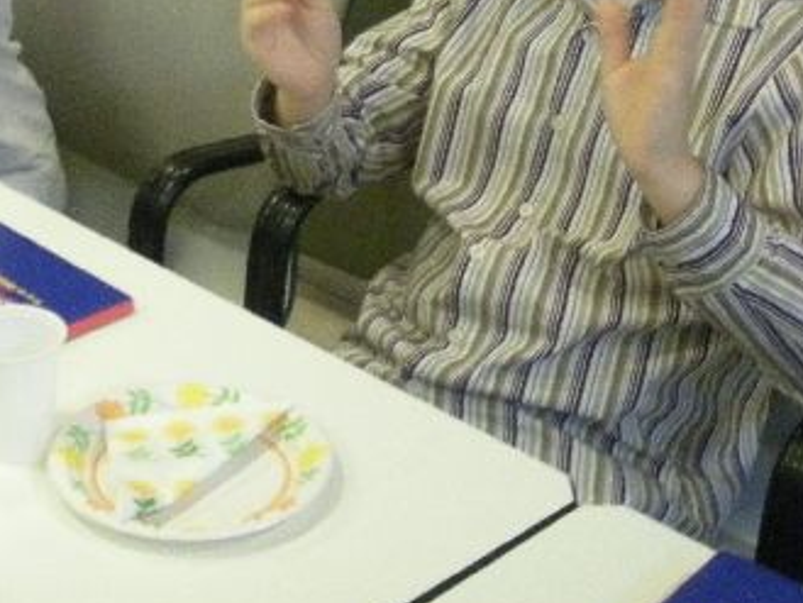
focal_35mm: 85
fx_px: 1972
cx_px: 37
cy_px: -37
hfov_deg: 22.3
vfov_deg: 16.9
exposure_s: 1/34.2
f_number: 2.8
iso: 400
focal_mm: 5.7
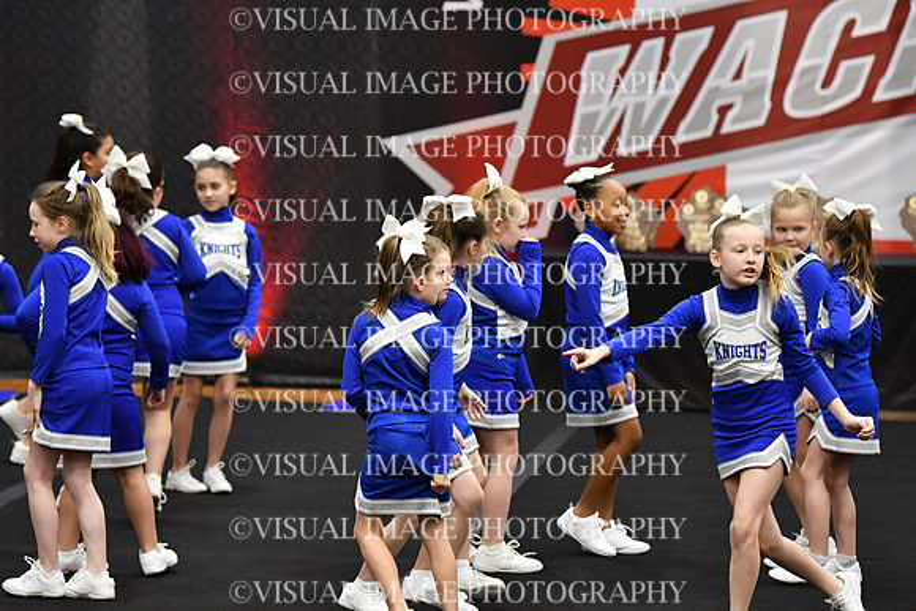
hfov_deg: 10.2
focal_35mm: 202
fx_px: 5141
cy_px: 306
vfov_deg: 6.8
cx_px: 458
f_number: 2.8
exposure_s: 1/800
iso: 5000
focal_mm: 135
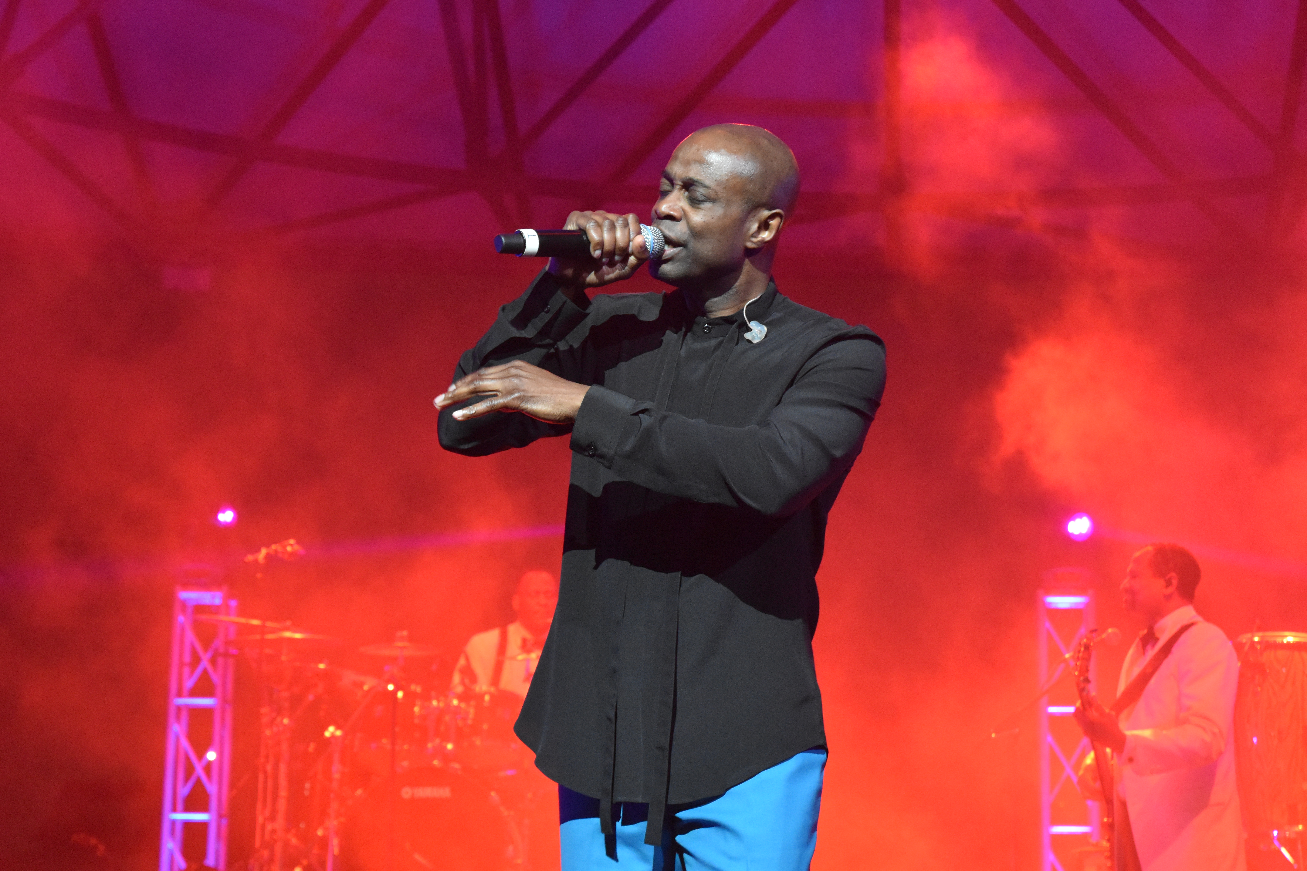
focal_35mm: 82
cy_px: 436
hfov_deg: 24.6
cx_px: 654
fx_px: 2995
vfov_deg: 16.6
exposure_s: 1/60
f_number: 5.6
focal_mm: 55
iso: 4000
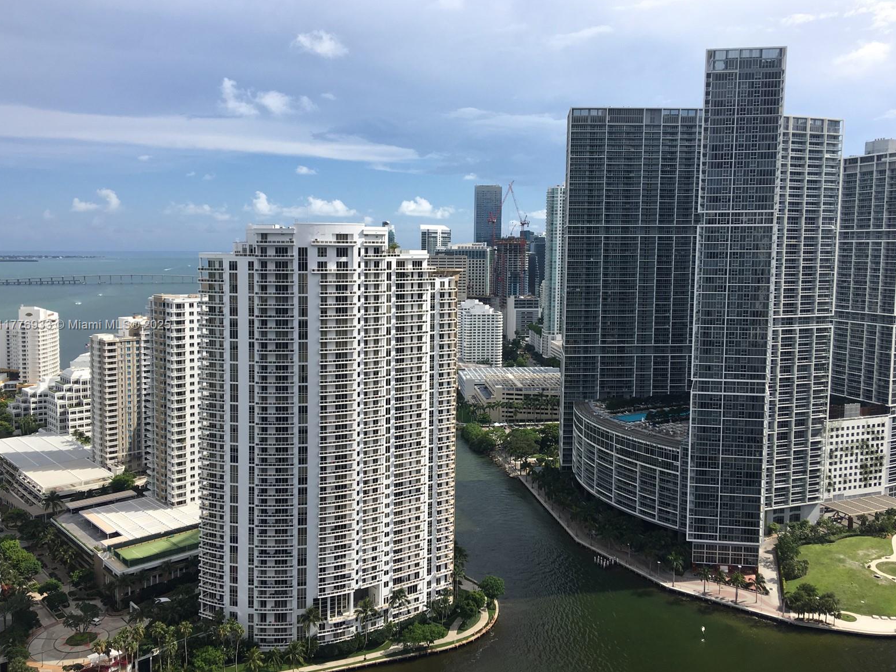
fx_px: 776
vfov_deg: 46.8
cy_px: 326
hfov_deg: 60.0
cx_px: 449
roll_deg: +1.0
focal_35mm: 30
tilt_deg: -4.6
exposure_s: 1/1832
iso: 25
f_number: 2.2
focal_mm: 4.15
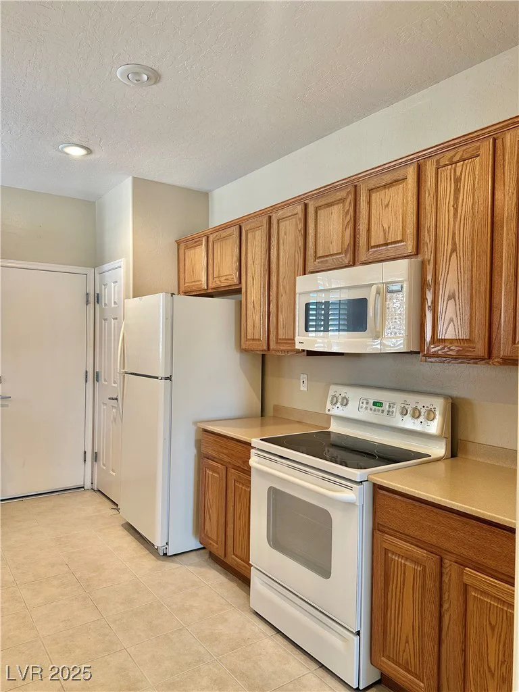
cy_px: 346
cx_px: 260
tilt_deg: +0.8
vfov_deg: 71.6
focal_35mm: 24
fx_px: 480
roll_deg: -1.2
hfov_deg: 56.8
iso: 125
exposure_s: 1/60
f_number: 1.78
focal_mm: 6.86
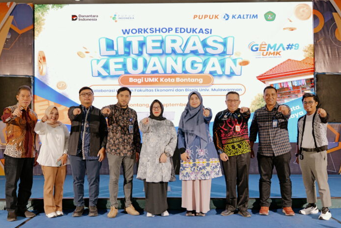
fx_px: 360
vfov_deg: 35.1
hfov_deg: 50.7
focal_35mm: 38
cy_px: 115
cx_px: 168
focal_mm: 35
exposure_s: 1/125
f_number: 2.8
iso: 640
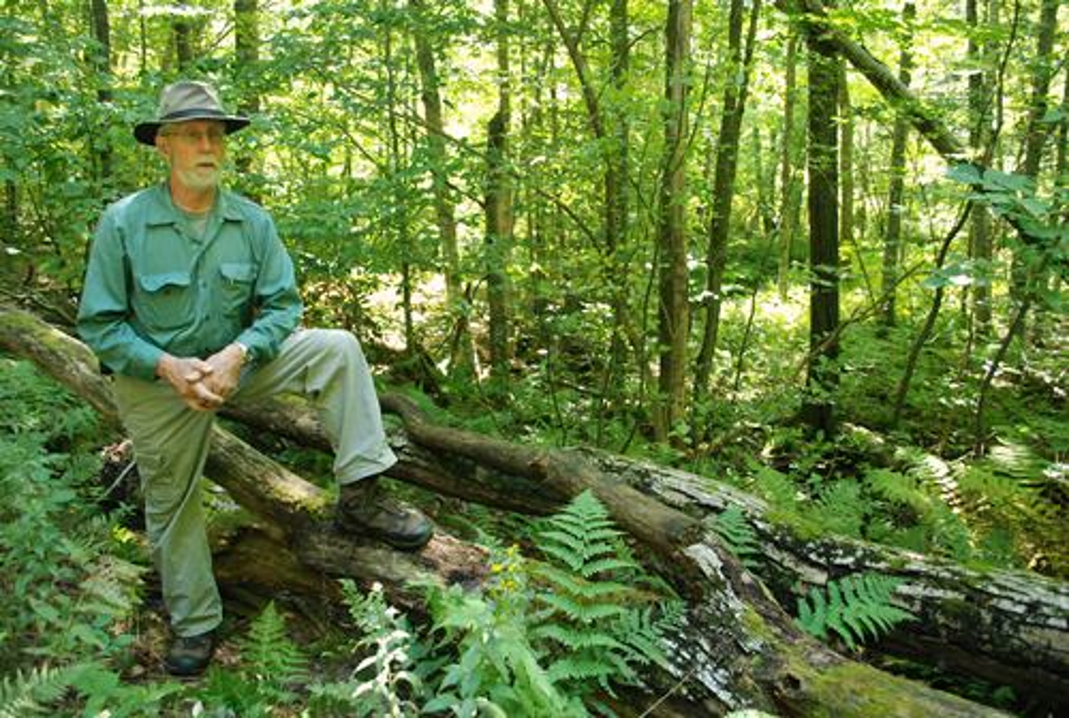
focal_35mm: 27
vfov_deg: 48.2
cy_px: 359
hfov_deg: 67.3
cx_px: 534
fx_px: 804
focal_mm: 18
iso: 800
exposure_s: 1/80
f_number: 4.5
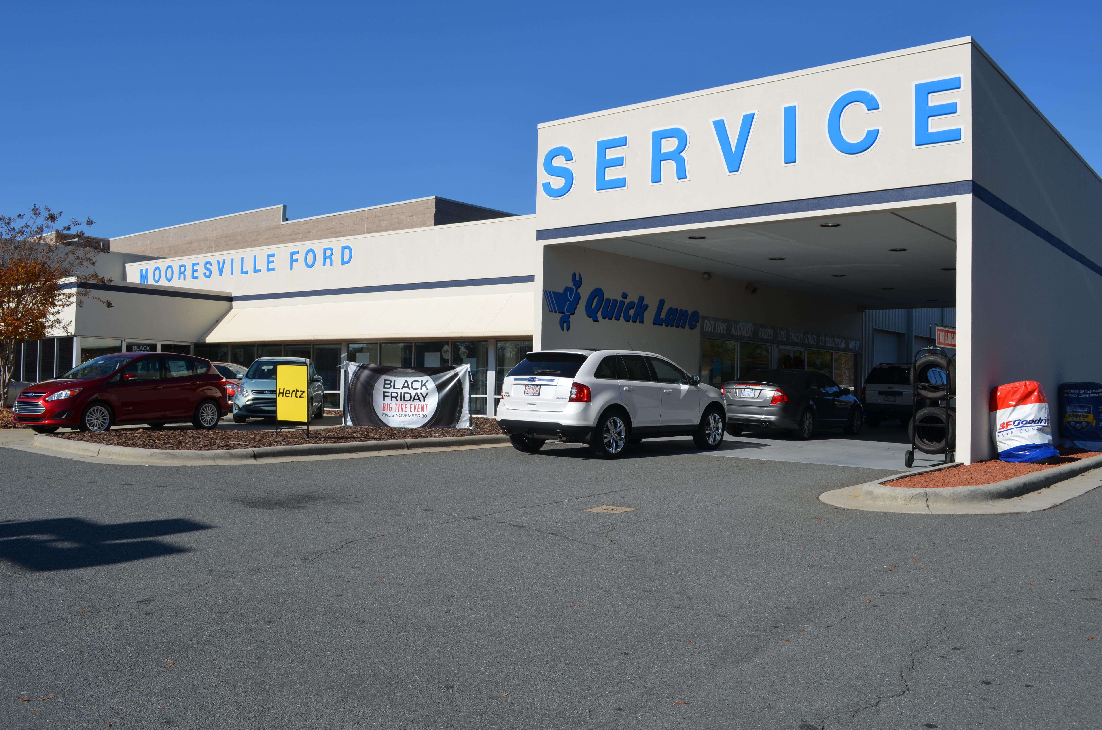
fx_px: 916
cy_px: 365
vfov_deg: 43.4
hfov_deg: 62.0
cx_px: 551
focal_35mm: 30
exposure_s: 1/320
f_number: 9
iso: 100
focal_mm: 20
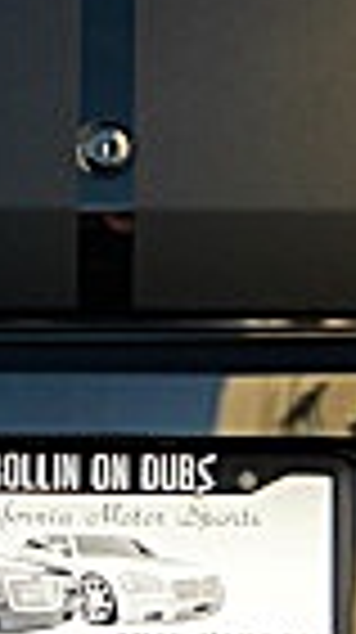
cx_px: 162
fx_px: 2996
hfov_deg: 6.8
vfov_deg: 12.1
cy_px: 360
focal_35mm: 178
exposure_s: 1/80
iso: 50
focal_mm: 6.3
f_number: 2.8
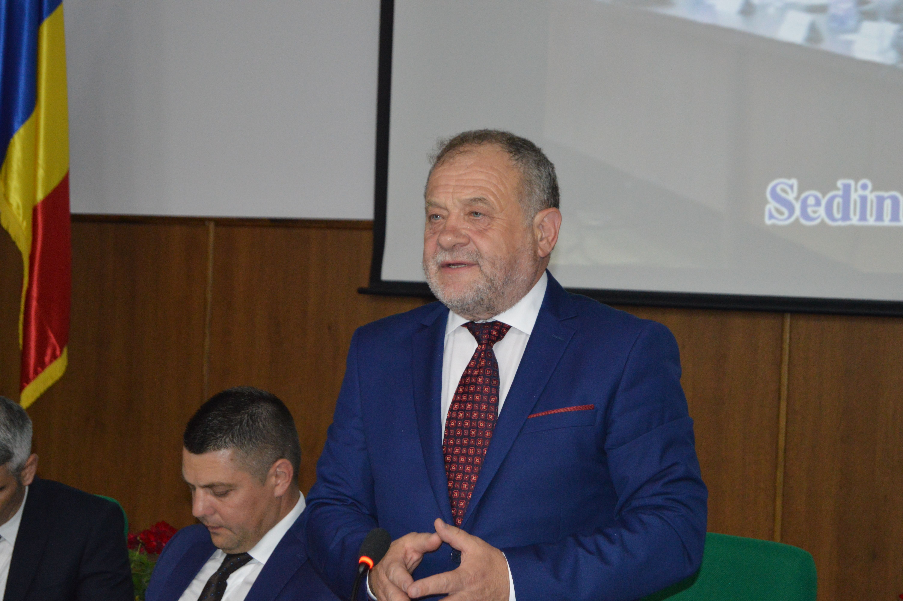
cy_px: 300
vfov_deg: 16.5
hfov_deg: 24.6
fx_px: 2068
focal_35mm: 82
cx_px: 452
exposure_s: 1/60
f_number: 5.6
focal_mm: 55
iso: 2000
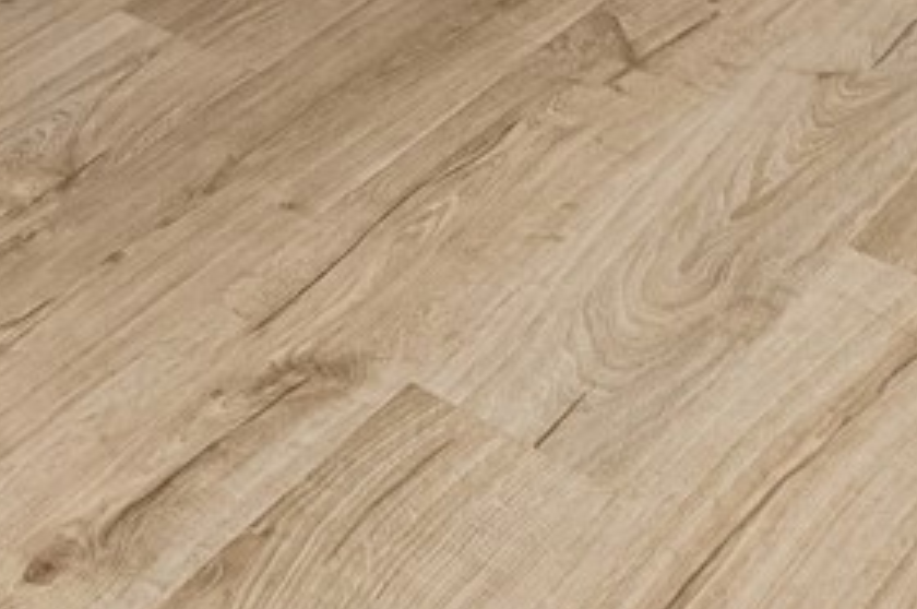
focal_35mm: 91
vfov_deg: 10.5
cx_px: 264
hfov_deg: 22.3
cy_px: -1216
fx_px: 2315
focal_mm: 10
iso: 250
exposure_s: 1/25
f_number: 9
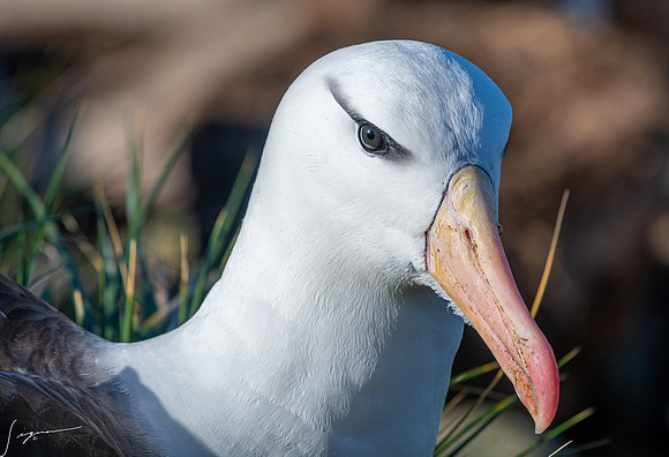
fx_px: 7652
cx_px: 459
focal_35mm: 409
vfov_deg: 3.4
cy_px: 151
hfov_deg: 5.0
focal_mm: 300
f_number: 8
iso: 140
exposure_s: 1/640
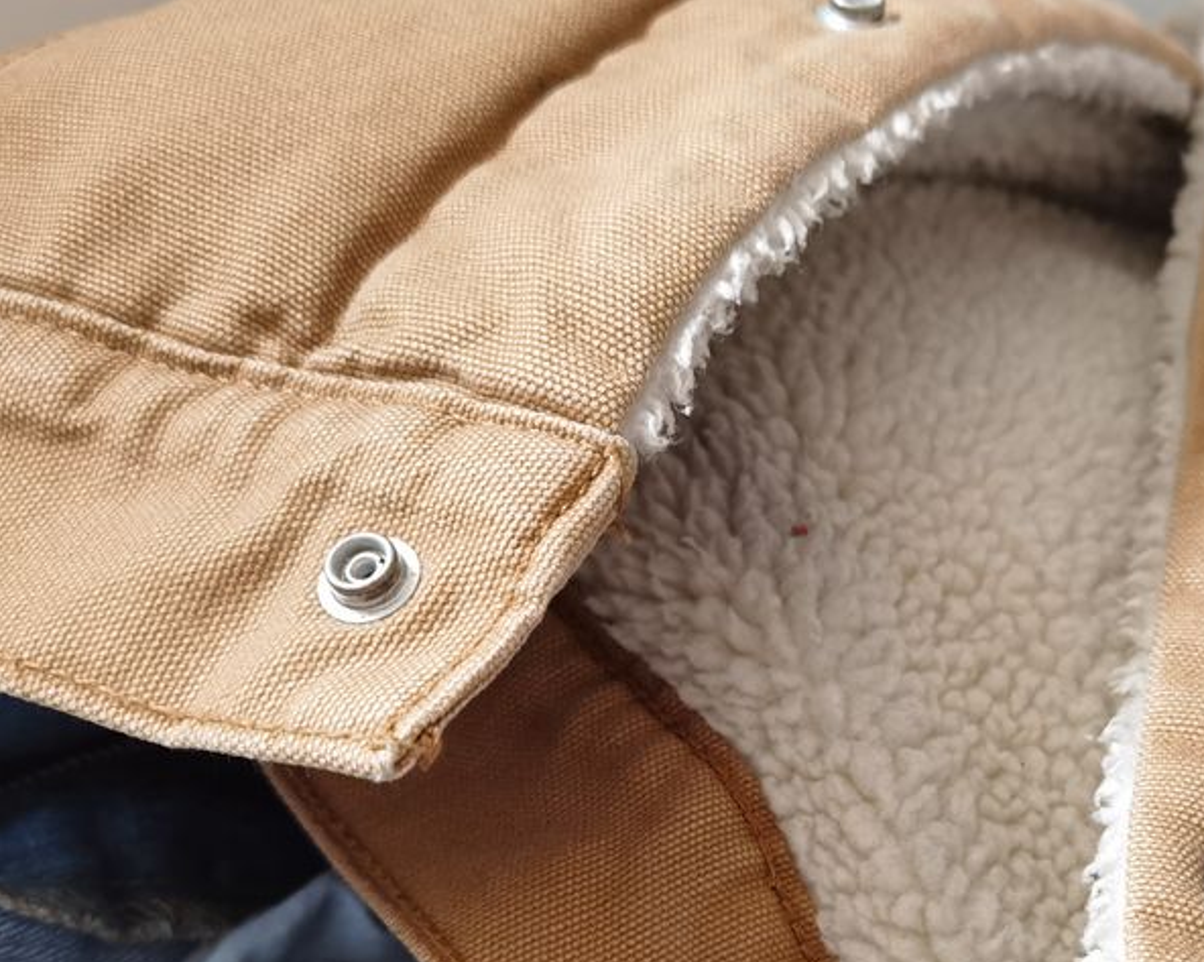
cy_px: 649
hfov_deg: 32.6
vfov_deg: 26.5
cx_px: 840
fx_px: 2030
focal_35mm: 57
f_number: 1.9
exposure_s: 1/50
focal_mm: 6.71
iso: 200
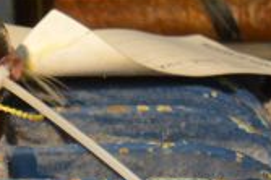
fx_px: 1692
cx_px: -120
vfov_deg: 5.7
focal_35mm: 225
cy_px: 505
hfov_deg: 9.0
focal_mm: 25
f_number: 4
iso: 400
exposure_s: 1/40
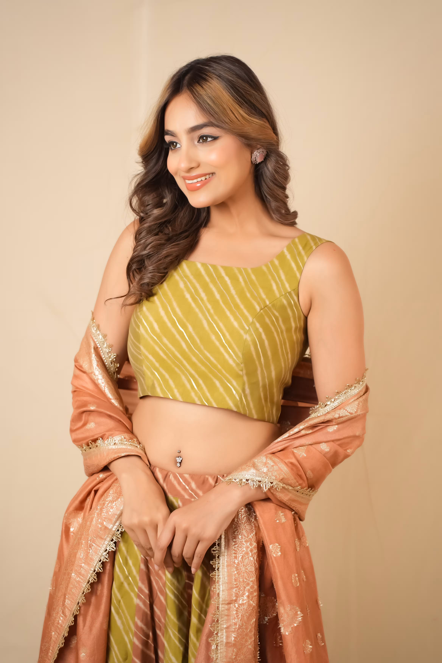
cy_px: 332
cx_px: 221
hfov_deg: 18.2
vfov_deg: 27.0
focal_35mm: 75
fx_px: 1381
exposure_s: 1/400
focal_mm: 75
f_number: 3.5
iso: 2000
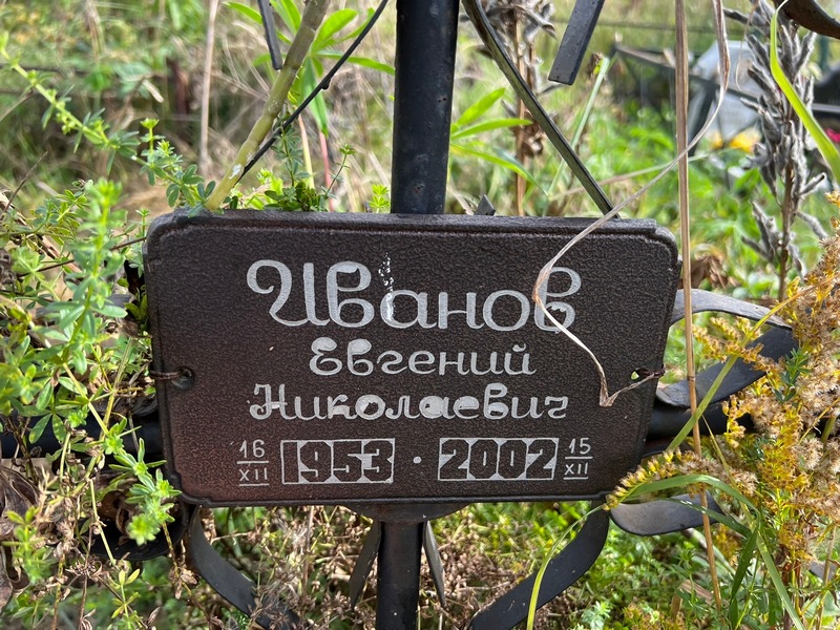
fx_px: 631
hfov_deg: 67.3
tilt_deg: -30.2
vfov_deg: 53.1
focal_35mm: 26
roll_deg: -4.0
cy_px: 315
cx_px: 420
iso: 50
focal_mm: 5.7
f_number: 1.5
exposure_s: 1/728
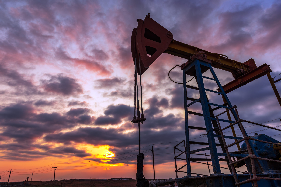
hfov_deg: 73.7
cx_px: 140
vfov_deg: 53.2
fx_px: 187
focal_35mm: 24
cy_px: 94
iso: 100
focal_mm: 24
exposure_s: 1/200
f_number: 6.3
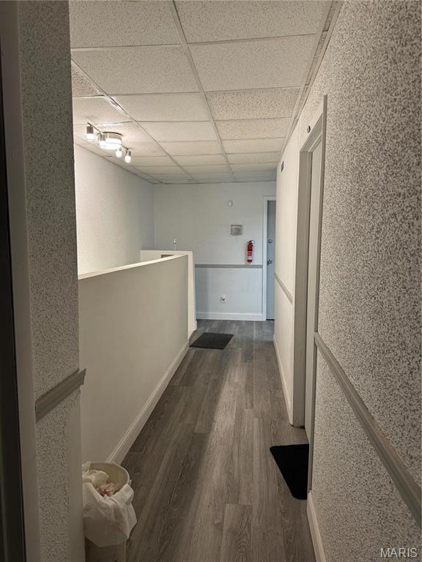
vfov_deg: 71.6
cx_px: 211
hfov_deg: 56.8
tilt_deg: -6.2
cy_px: 281
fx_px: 390
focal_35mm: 24
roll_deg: +0.6
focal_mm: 6.76
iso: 200
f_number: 1.78
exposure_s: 1/60
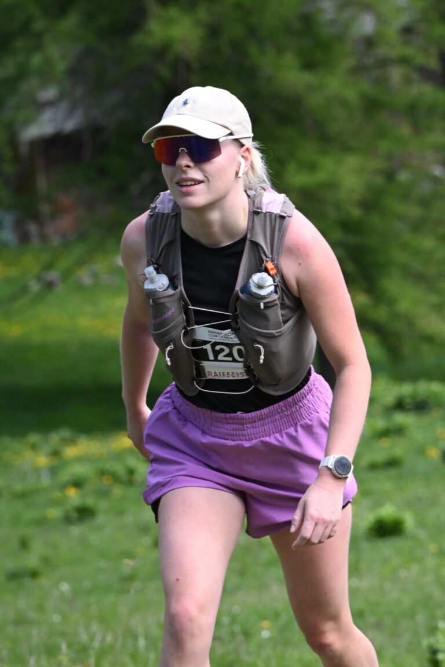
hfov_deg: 5.7
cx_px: 222
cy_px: 334
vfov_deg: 8.6
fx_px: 4450
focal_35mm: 240
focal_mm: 160
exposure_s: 1/4000
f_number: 7.6
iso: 4000
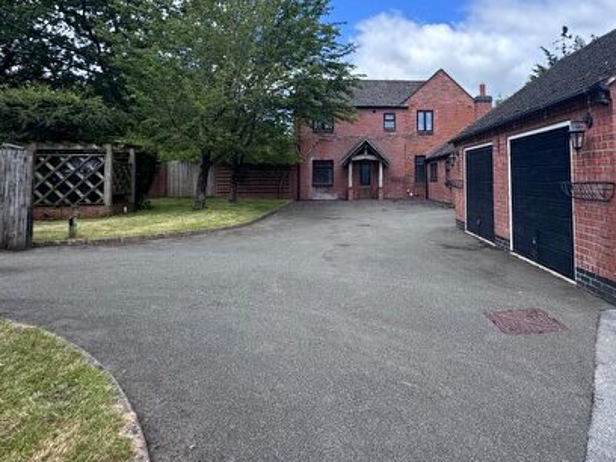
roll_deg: +0.7
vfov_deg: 55.5
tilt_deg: +3.7
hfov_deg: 69.8
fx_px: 427
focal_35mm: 24
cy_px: 150
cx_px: 403
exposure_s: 1/849
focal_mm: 2.22
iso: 40
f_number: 2.2
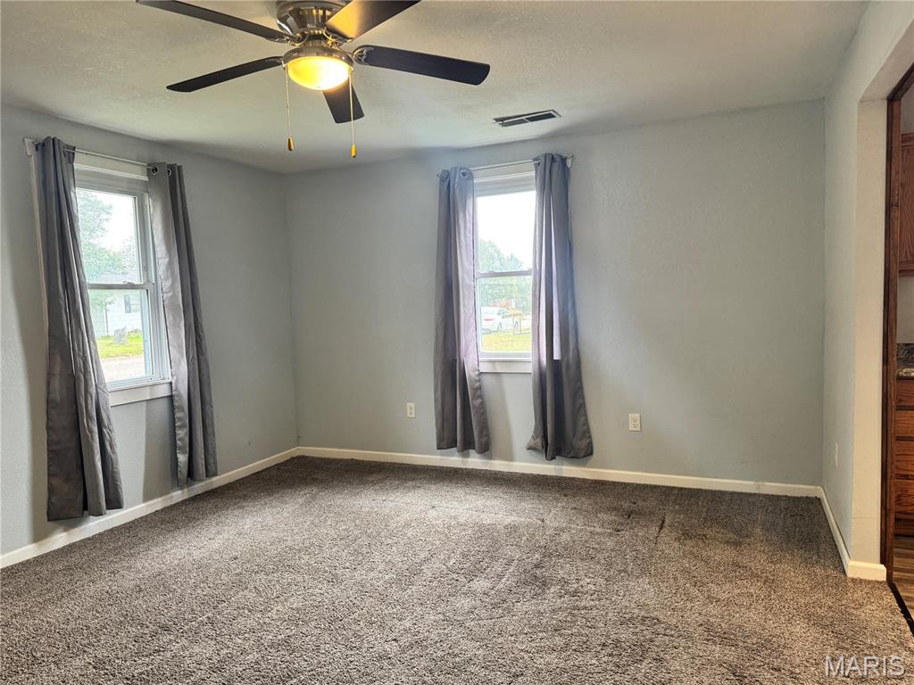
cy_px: 342
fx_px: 634
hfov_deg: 71.6
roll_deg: +2.0
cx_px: 457
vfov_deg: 56.8
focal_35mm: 24
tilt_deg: -4.6
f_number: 1.78
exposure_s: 1/60
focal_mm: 6.76
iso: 200
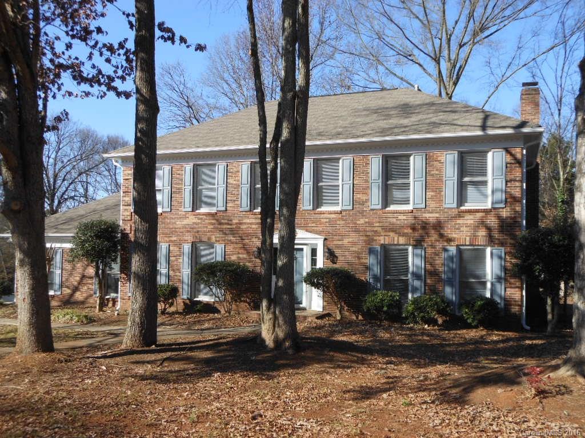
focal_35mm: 33
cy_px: 219
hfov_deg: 55.4
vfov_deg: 42.9
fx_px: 558
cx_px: 292
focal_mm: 6
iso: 80
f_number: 3.5
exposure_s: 1/500
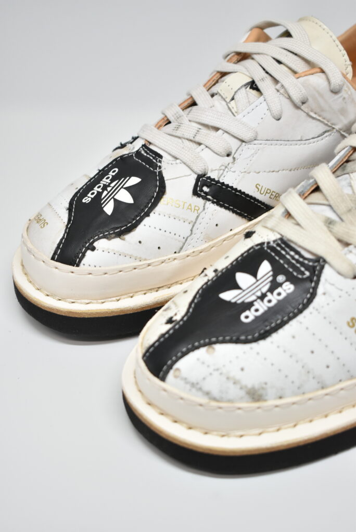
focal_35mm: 60
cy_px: 266
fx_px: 889
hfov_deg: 22.7
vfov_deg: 33.4
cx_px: 178
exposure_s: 1/80
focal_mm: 40
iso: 800
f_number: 5.6
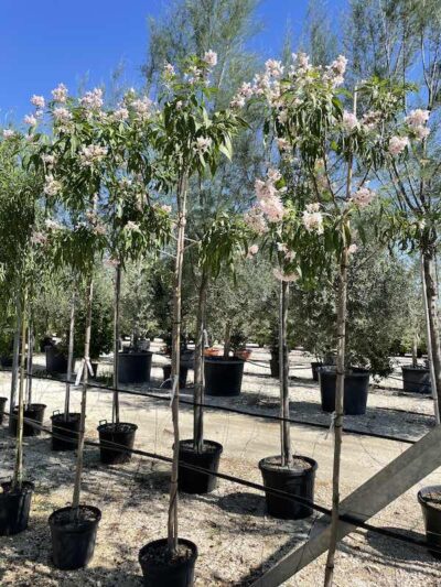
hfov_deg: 53.1
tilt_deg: +4.3
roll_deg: -1.8
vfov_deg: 67.3
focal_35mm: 26
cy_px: 294
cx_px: 220
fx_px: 441
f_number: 1.6
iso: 32
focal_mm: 4.2
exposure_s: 1/2174
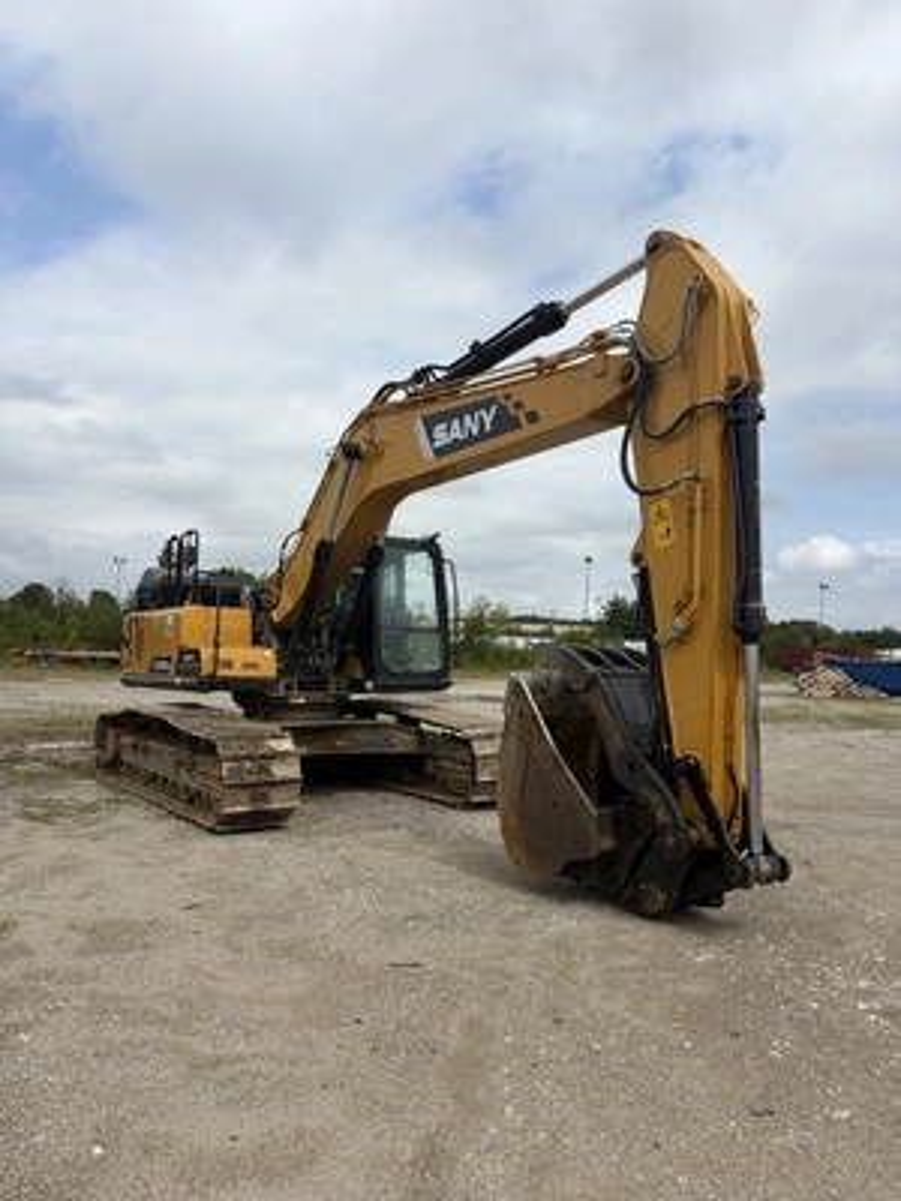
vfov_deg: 67.3
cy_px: 600
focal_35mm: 26
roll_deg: -2.2
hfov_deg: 53.1
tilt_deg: +3.3
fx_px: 902
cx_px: 450
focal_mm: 5.96
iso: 50
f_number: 1.6
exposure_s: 1/5348
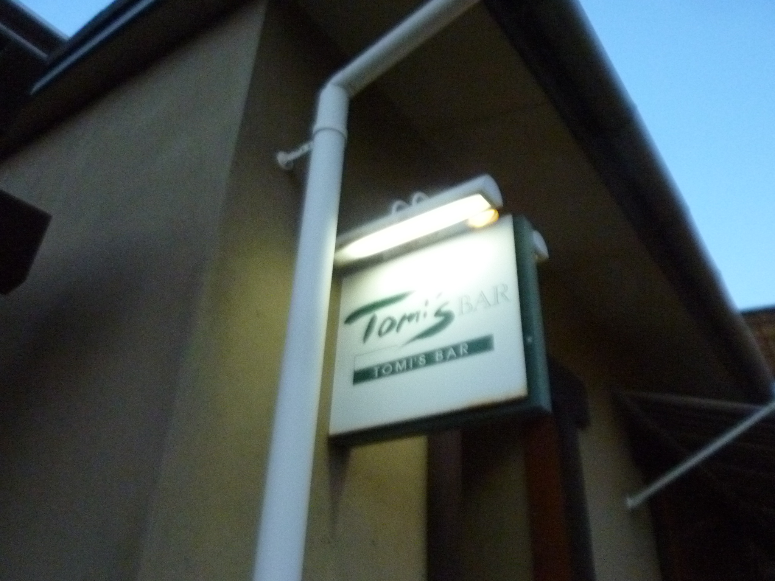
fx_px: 560
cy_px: 290
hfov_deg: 69.4
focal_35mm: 25
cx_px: 388
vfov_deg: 54.9
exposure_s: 1/60
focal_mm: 4.1
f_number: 3.3
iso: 800
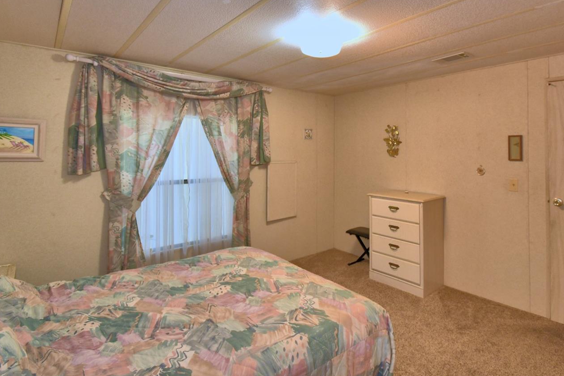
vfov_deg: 63.7
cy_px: 142
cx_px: 315
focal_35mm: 19
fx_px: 298
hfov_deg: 86.5
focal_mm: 10
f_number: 4.5
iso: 320
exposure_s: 1/30
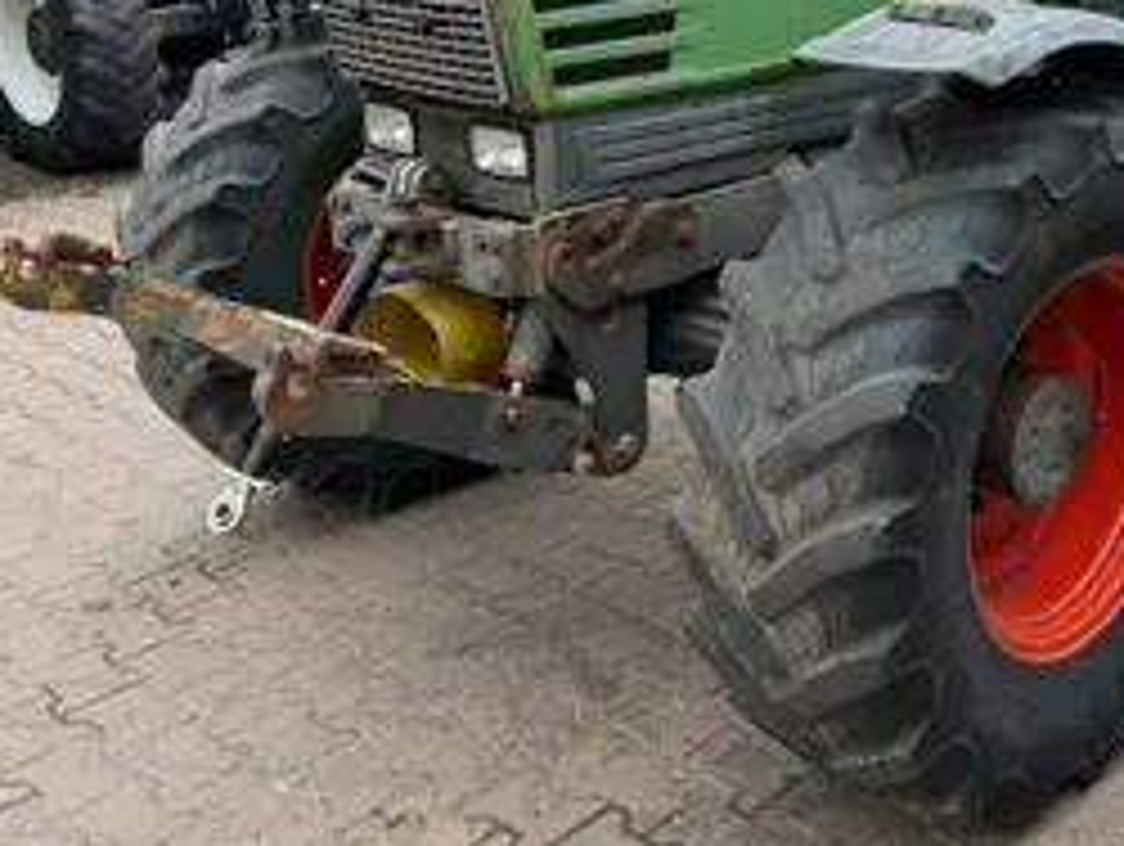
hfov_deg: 38.9
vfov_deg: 30.0
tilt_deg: -8.9
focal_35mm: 46
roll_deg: -0.5
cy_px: 54
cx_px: 967
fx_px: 1495
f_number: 1.78
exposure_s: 1/547
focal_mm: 6.76
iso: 100
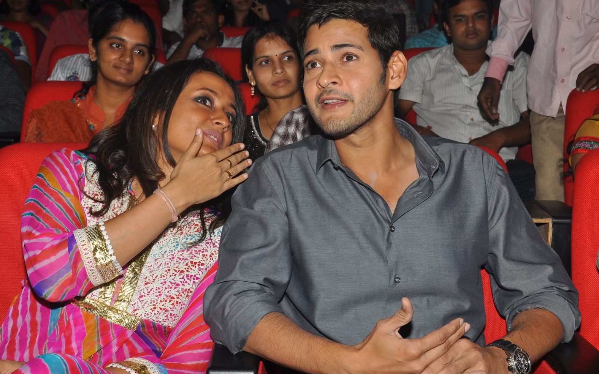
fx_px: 1012
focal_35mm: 62
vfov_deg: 21.0
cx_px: 296
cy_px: 177
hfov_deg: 33.0
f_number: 11
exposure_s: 1/200
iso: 200
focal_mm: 40
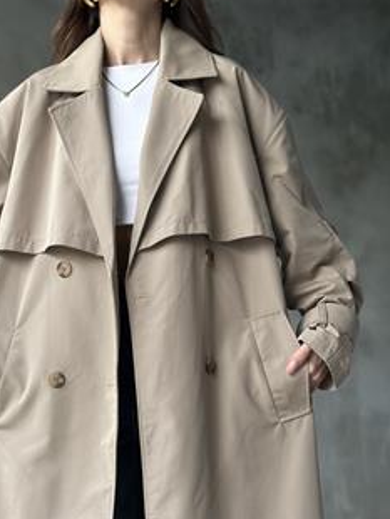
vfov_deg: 29.2
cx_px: 126
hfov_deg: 22.2
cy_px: 330
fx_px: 990
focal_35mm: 66
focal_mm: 6.86
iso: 125
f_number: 1.78
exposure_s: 1/101
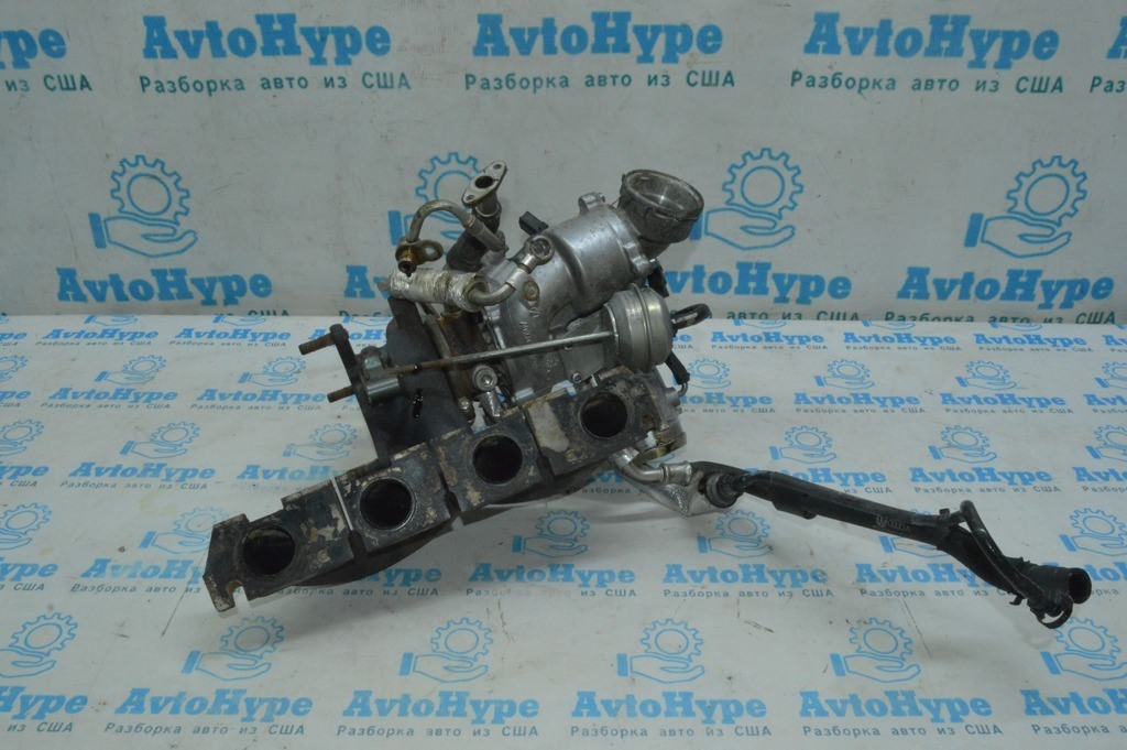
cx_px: 564
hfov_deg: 62.0
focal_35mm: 30
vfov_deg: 43.5
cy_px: 375
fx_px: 938
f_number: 22
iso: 3600
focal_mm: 20
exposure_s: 1/50
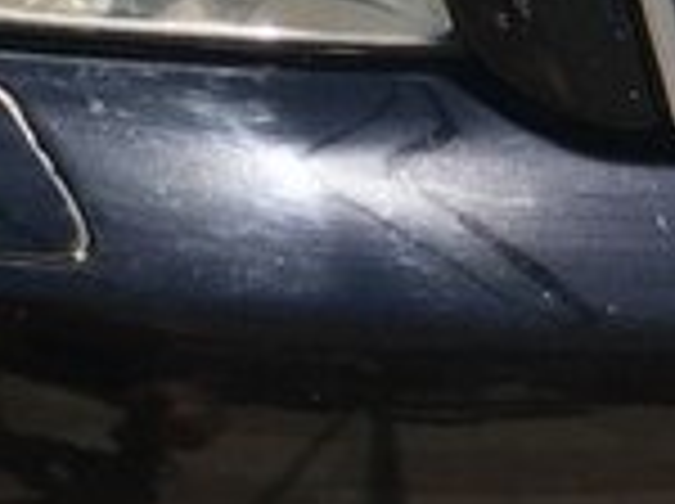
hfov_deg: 13.3
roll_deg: -2.6
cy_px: -214
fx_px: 2492
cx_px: -680
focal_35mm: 128
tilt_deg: -8.8
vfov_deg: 11.2
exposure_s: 1/1748
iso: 25
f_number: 2.2
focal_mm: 4.15
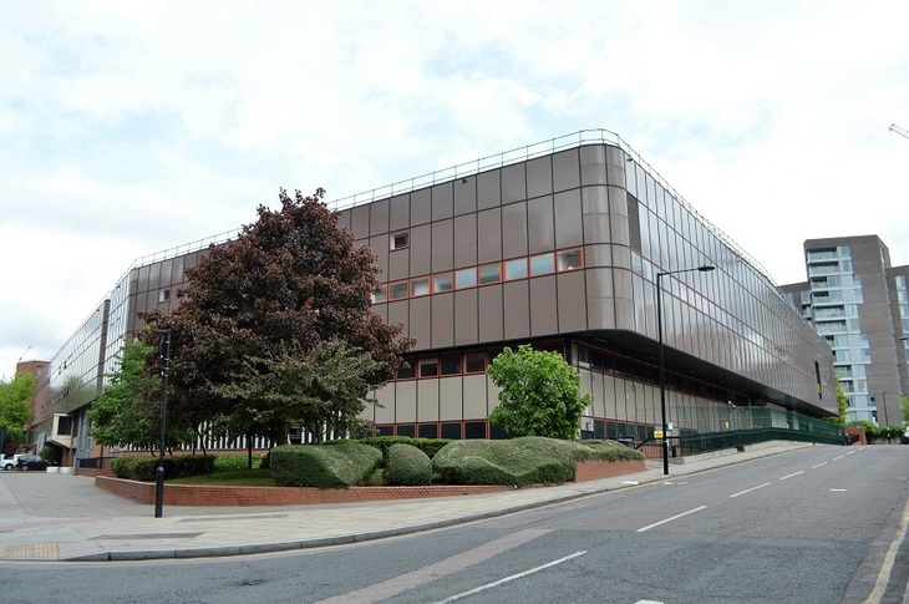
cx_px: 454
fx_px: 681
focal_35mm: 27
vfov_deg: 47.8
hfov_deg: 67.4
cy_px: 302
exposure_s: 1/160
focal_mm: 18
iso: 100
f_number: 6.3
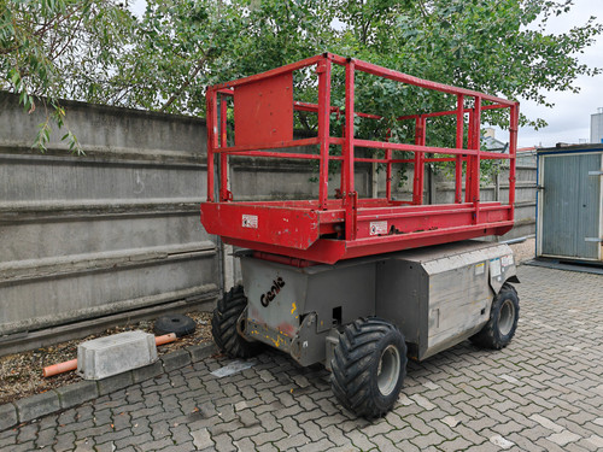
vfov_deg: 51.4
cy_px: 226
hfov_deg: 65.3
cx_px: 302
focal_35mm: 27
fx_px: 470
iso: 50
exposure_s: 1/1000
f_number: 1.6
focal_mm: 7.62
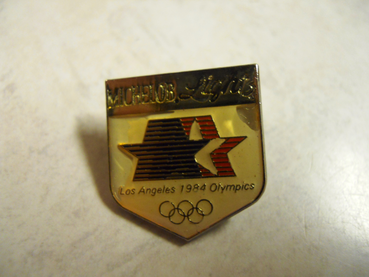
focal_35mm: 28
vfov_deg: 49.7
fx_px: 298
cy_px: 138
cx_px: 184
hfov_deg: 63.4
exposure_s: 1/30
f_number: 2.7
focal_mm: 5
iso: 400
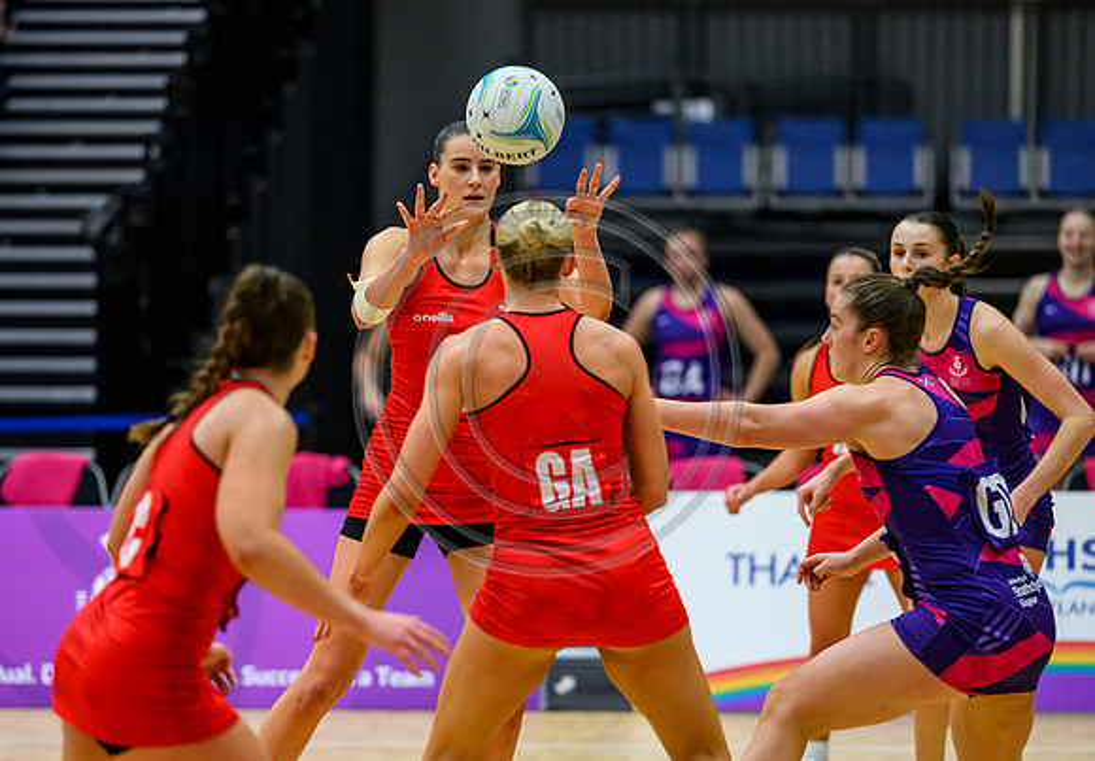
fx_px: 7780
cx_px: 395
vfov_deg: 5.6
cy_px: 425
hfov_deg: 8.0
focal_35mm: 252
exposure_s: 1/1000
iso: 4000
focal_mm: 200
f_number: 3.2
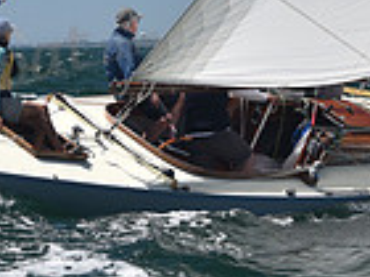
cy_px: -96
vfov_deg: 5.3
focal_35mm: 278
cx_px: 299
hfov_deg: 7.1
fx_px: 2971
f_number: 5
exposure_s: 1/1000
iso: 200
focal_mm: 70
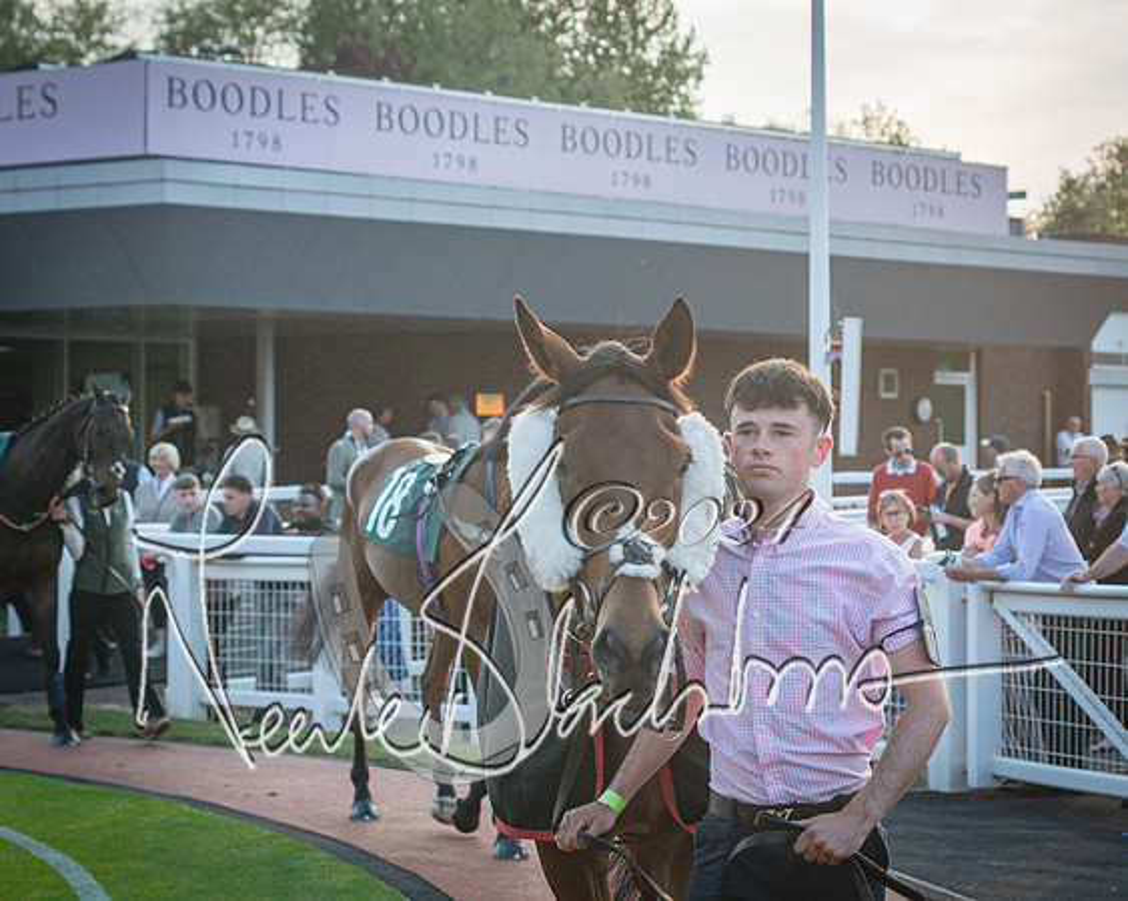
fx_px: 3452
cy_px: 448
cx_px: 767
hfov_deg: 18.5
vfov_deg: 14.9
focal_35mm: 103
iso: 640
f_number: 3.5
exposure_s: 1/2000
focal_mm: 50
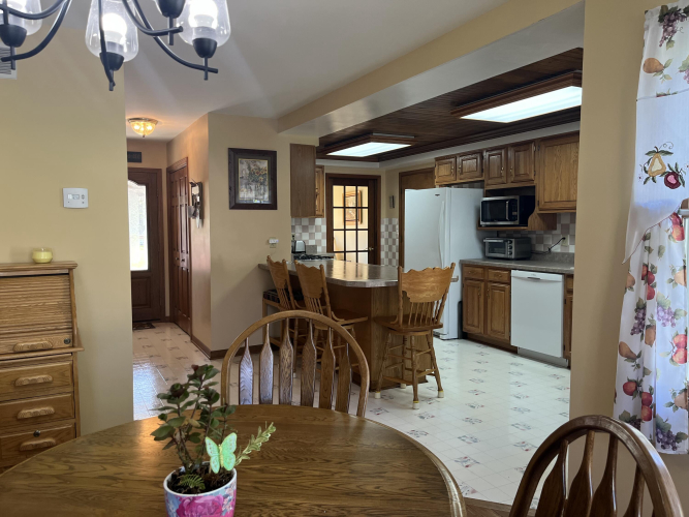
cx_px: 344
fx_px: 517
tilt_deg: -4.3
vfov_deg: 53.0
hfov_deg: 67.3
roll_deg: +0.5
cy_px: 258
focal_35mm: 26
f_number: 1.6
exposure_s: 1/120
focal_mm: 5.1
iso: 125
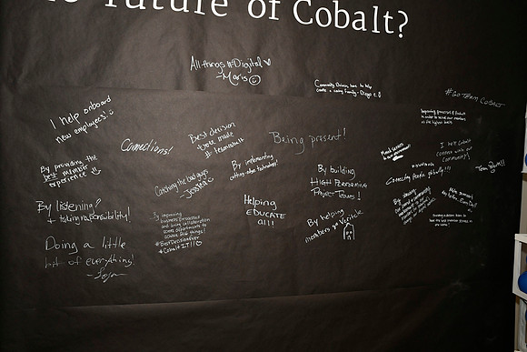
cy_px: 176
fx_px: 381
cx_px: 264
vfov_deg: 49.6
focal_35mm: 26
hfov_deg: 69.4
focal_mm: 26
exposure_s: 1/60
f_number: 8
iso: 1600
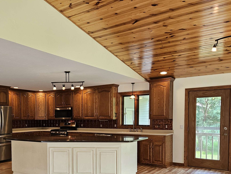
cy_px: 128
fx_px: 240
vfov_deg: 38.8
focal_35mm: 36
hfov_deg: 50.2
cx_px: 71
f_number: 1.8
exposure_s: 1/120
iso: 125
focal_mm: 5.4
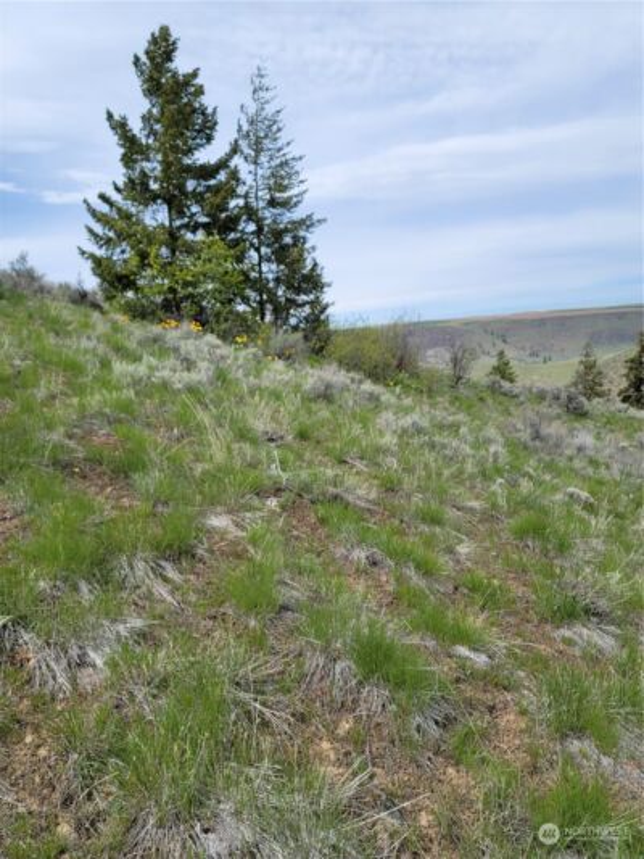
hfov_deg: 54.9
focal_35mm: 25
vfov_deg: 69.4
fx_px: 620
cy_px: 430
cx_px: 322
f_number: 1.8
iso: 20
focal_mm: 7
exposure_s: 1/973
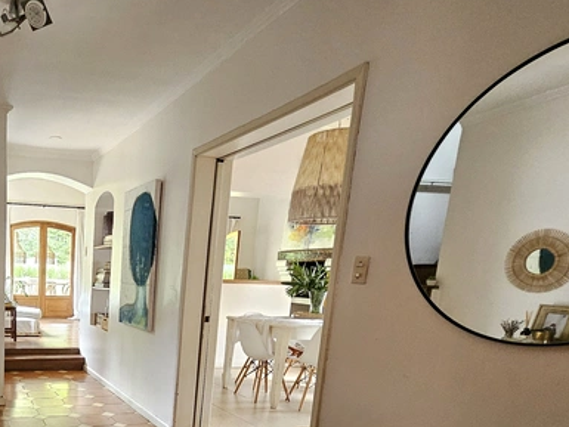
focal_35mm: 27
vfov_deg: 47.5
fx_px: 444
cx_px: 61
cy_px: 362
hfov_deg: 56.6
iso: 400
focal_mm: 1.74
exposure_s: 1/50
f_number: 2.2
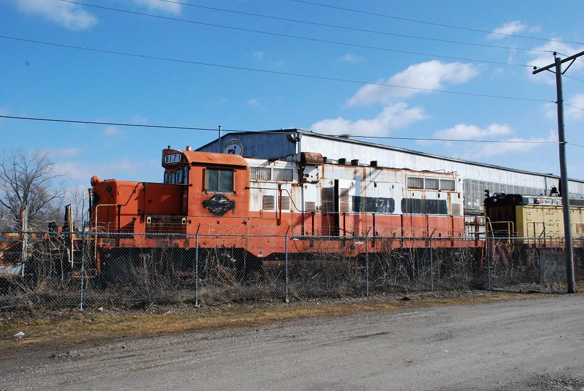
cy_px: 196
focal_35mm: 33
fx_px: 536
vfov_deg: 40.1
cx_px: 292
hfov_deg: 57.2
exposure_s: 1/640
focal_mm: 22
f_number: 13
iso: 1000
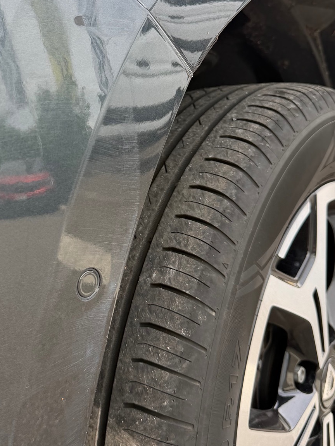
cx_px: 98
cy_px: 159
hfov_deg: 33.9
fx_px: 542
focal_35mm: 42
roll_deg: +3.1
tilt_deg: -5.9
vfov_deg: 44.3
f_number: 1.78
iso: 80
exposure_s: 1/742
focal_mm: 6.76
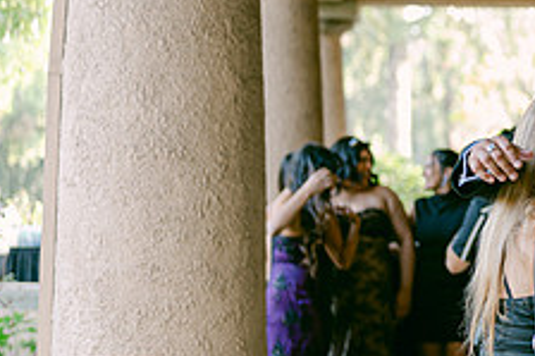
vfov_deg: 10.3
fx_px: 1975
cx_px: 676
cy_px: 93
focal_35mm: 133
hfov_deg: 14.8
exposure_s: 1/125
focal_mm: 50
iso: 200
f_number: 1.8
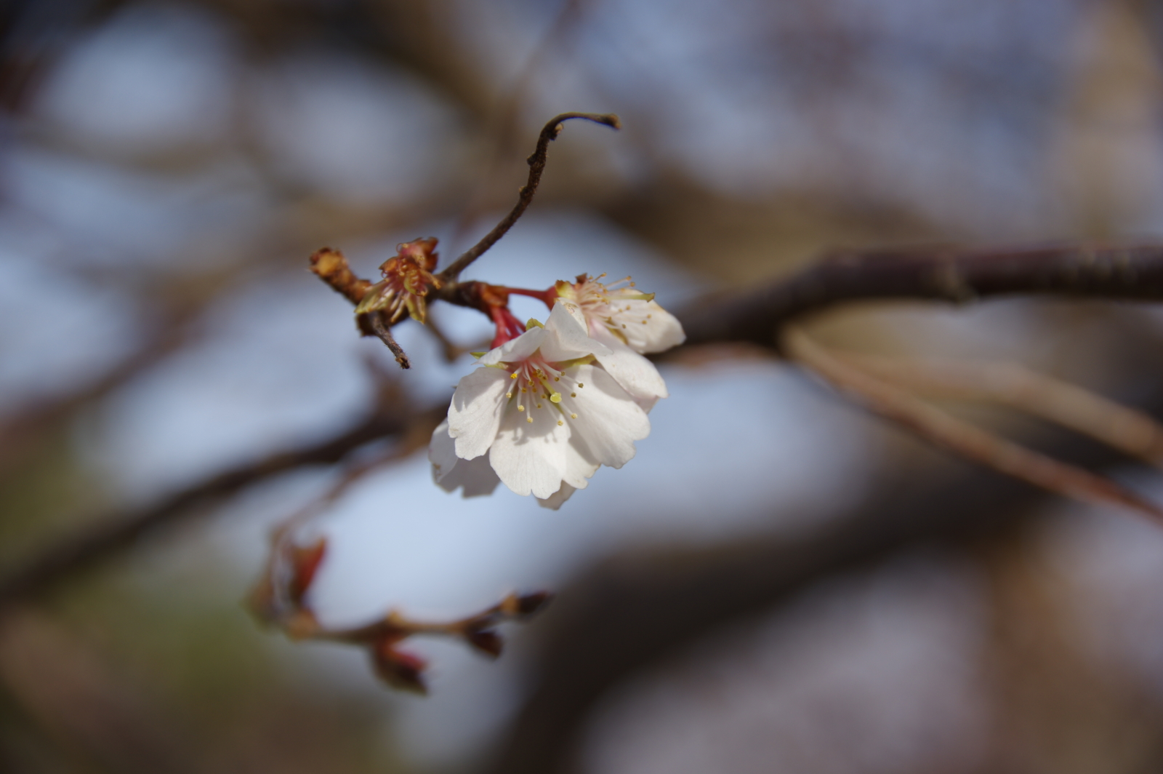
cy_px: 387
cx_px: 582
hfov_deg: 15.5
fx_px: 4261
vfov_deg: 10.4
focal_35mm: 132
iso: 100
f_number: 7.1
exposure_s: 1/250
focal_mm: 88
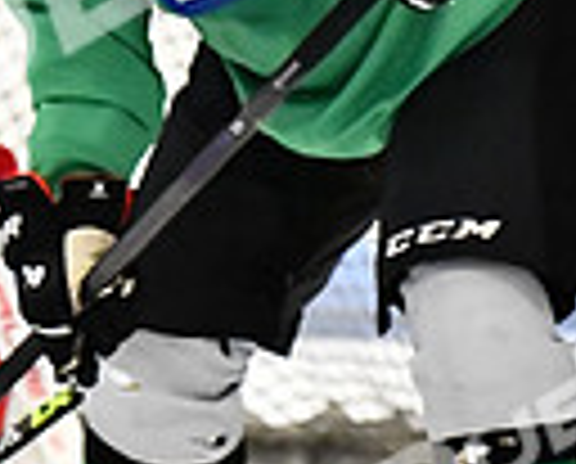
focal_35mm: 828
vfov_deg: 1.9
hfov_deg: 2.3
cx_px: -22
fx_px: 14148
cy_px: 7
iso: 8000
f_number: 2.8
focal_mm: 130
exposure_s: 1/1600
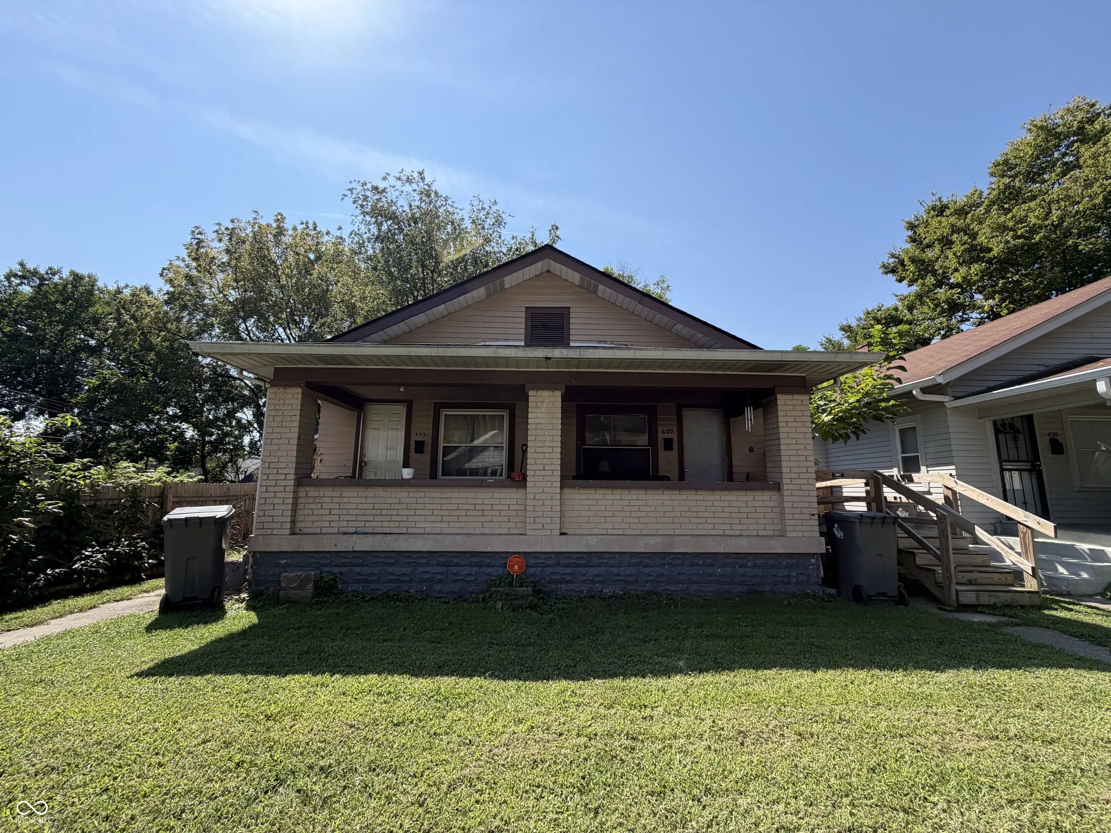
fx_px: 449
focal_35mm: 14
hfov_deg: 102.1
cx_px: 556
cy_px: 416
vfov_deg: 85.7
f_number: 2.2
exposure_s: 1/770
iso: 25
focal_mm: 2.22
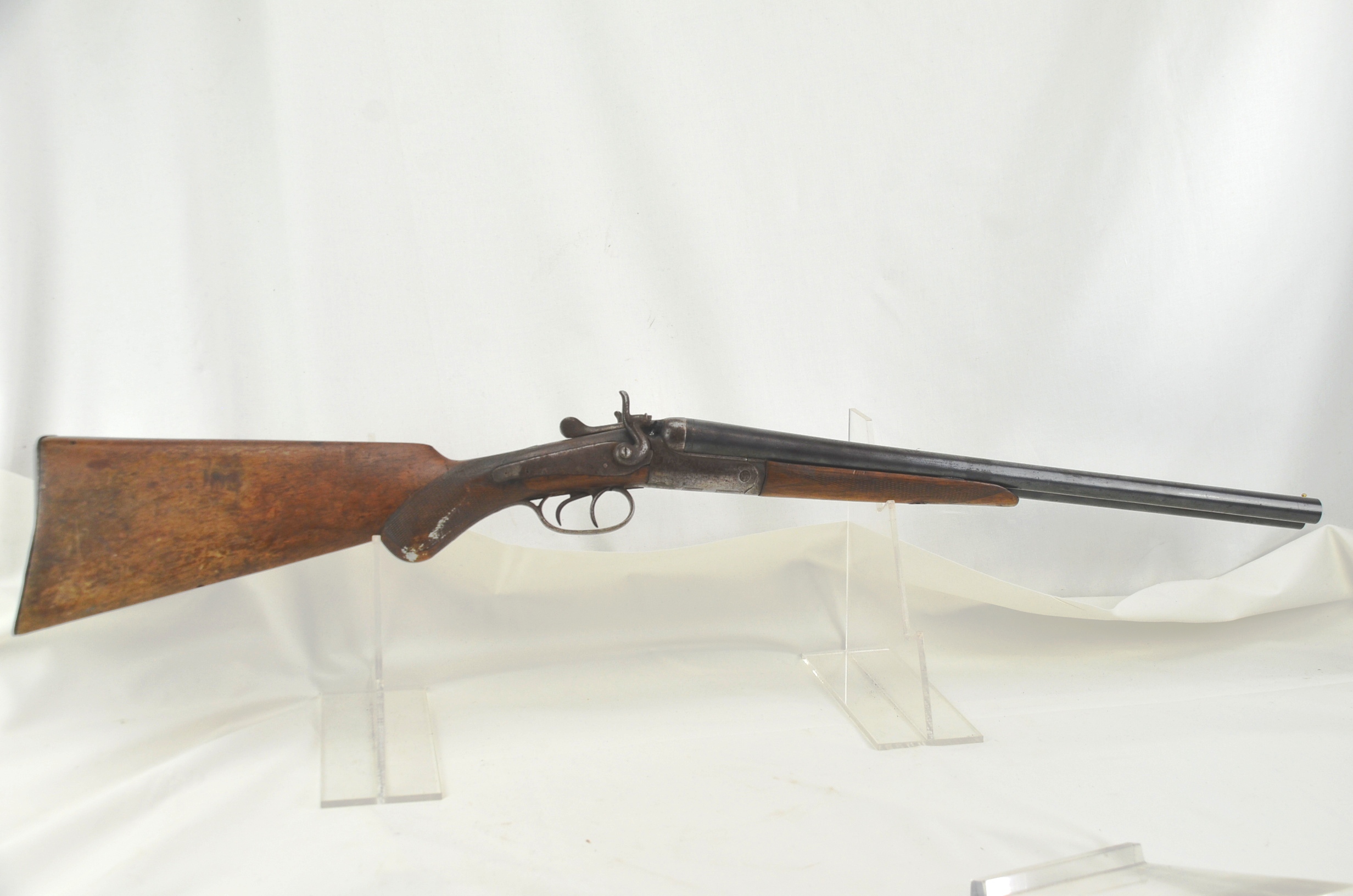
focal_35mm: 48
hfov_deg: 41.2
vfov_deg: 28.0
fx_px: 1800
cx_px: 676
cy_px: 448
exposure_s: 1/125
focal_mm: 32
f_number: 5.6
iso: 280
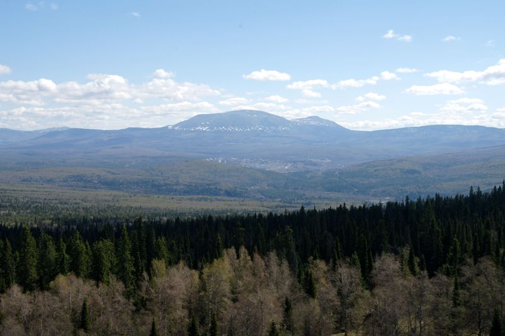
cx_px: 252
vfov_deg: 26.9
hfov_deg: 39.6
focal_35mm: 50
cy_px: 168
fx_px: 701
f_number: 18
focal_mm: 33
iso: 200
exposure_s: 1/100
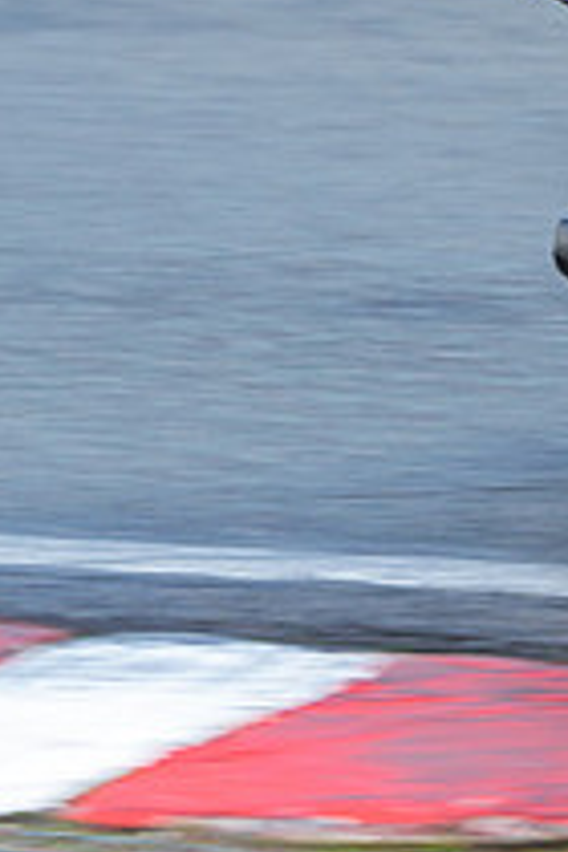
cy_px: 20
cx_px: 950
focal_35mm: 343
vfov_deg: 6.0
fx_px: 8117
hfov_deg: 4.0
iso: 250
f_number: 5
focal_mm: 107
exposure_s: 1/320
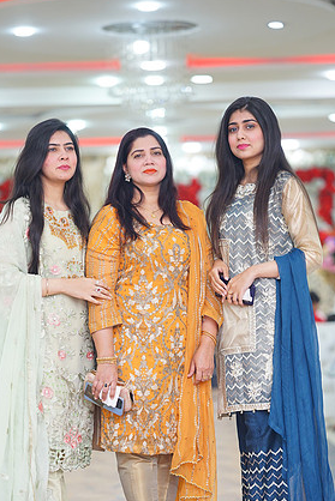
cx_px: 159
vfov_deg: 17.3
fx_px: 1646
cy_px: 342
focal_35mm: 118
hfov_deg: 11.6
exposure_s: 1/160
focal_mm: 85
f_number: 2
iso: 400
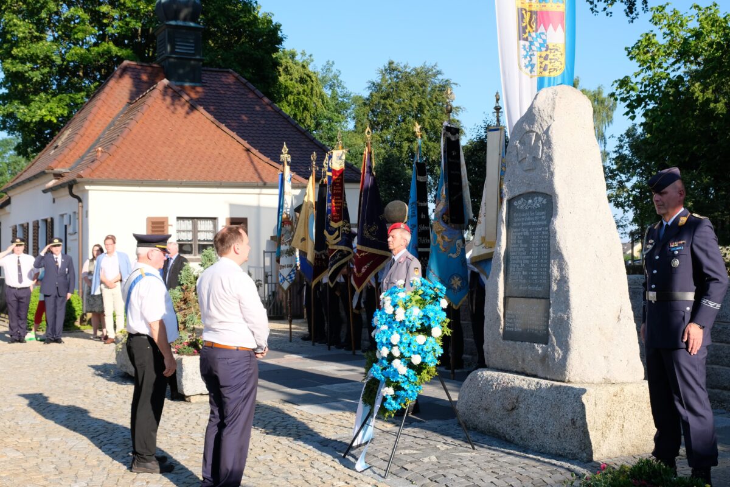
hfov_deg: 46.4
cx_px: 365
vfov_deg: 31.9
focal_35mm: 42
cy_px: 244
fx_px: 852
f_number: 8
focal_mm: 27.7
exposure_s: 1/280
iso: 400
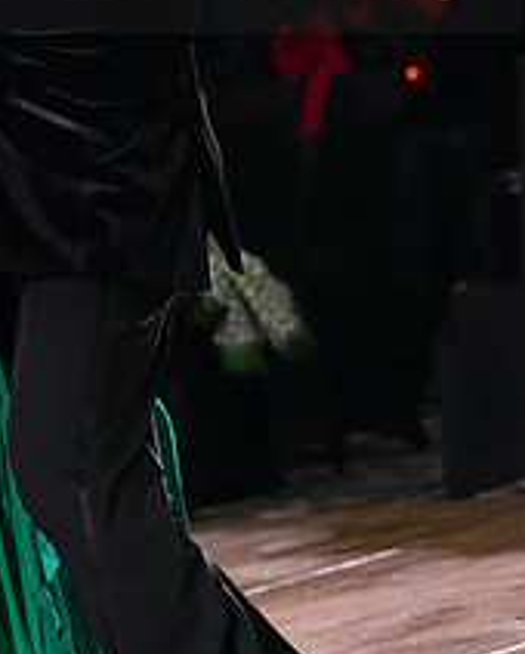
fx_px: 7273
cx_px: 100
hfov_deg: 4.1
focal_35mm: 375
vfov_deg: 5.1
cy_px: -68
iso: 6400
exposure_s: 1/400
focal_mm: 146
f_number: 5
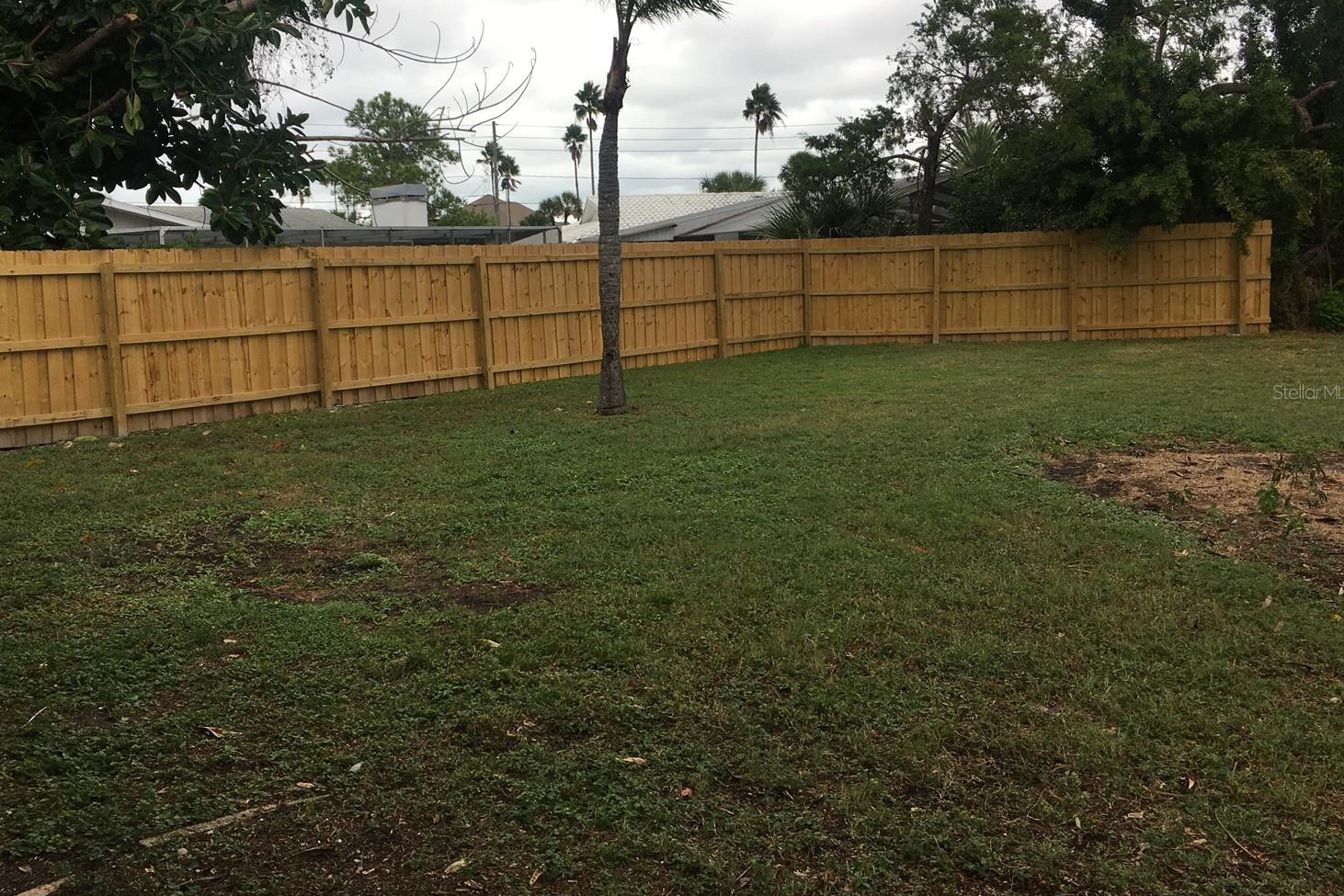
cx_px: 624
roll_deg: +2.5
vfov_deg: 39.9
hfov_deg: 57.2
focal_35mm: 33
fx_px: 1232
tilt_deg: -5.5
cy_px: 391
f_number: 2.2
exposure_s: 1/527
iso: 25
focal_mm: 4.15
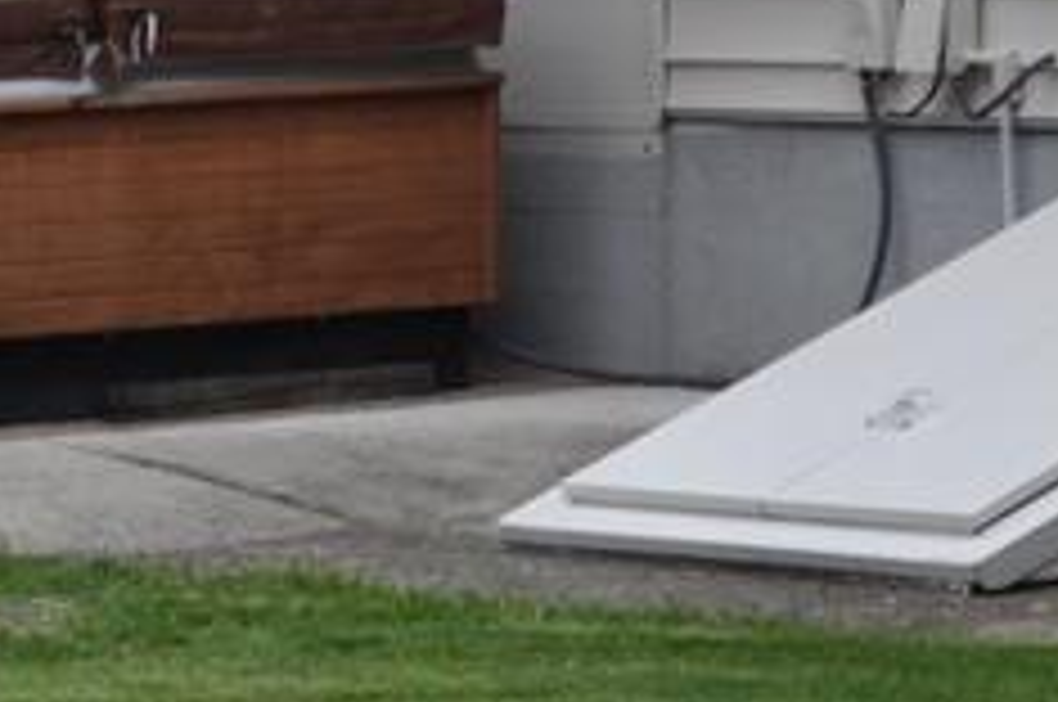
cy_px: -310
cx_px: 392
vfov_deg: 4.3
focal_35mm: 320
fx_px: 9391
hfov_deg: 6.4
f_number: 5.3
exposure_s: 1/800
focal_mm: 46
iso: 200
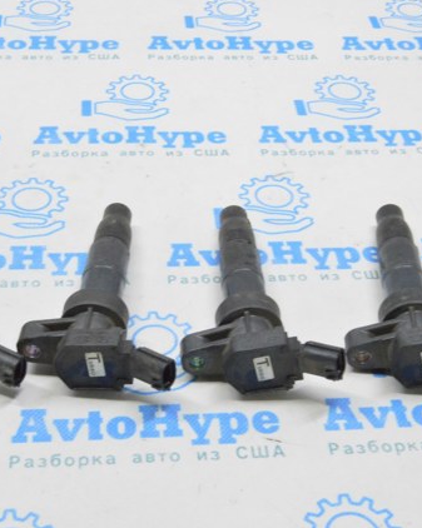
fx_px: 1000
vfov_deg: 29.6
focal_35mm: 64
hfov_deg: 23.8
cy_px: 263
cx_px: 197
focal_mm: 30
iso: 6400
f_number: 20
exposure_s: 1/15
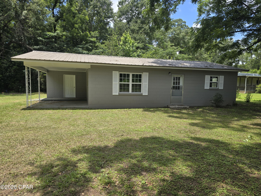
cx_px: 130
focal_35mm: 23
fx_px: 173
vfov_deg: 58.9
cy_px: 98
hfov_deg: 73.9
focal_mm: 6.3
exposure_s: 1/385
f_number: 1.7
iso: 12
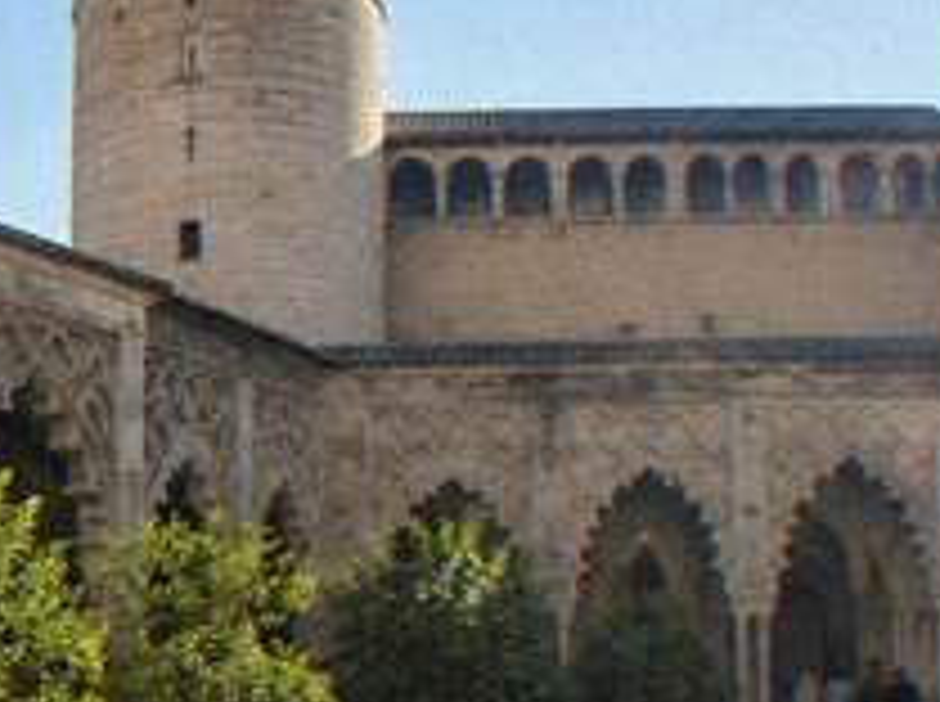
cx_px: 342
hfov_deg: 15.2
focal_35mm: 130
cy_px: 414
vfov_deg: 11.4
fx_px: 3524
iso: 320
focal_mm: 47
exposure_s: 1/200
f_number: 10
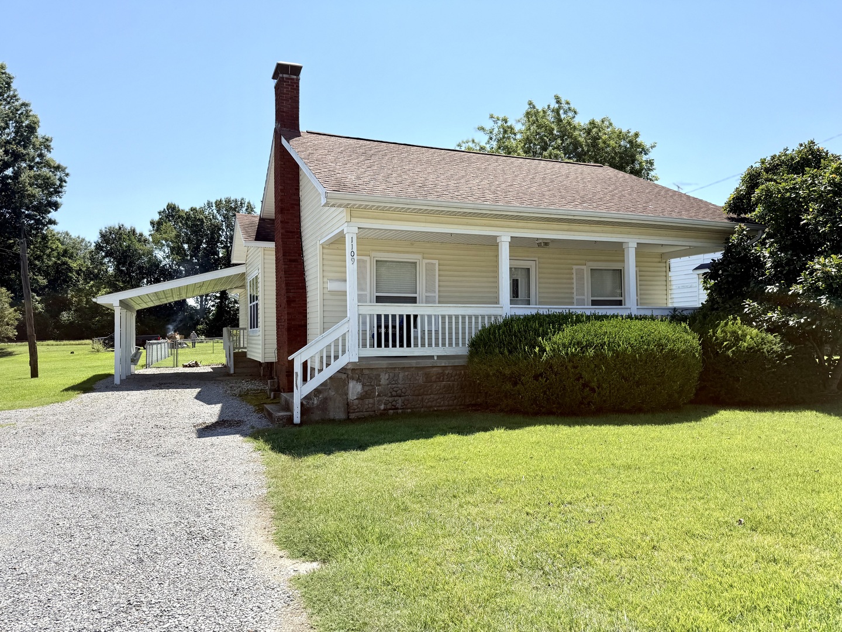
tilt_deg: +1.2
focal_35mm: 24
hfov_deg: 71.6
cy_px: 316
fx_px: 584
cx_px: 421
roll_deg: +0.4
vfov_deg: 56.8
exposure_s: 1/4405
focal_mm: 6.76
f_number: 1.78
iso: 80
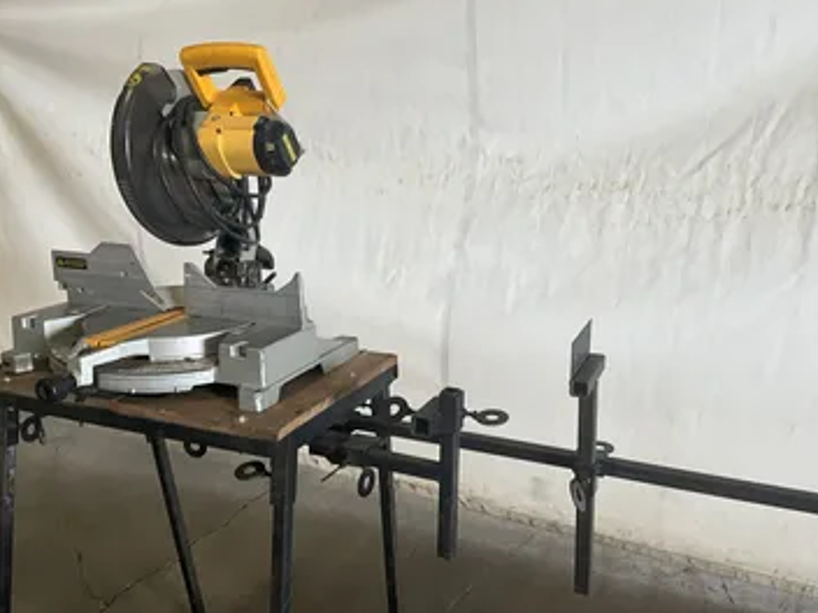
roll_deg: +0.8
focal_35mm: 33
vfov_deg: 42.9
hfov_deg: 55.3
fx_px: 780
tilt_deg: -15.6
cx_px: 444
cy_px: 320
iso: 64
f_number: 1.8
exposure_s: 1/64
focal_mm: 3
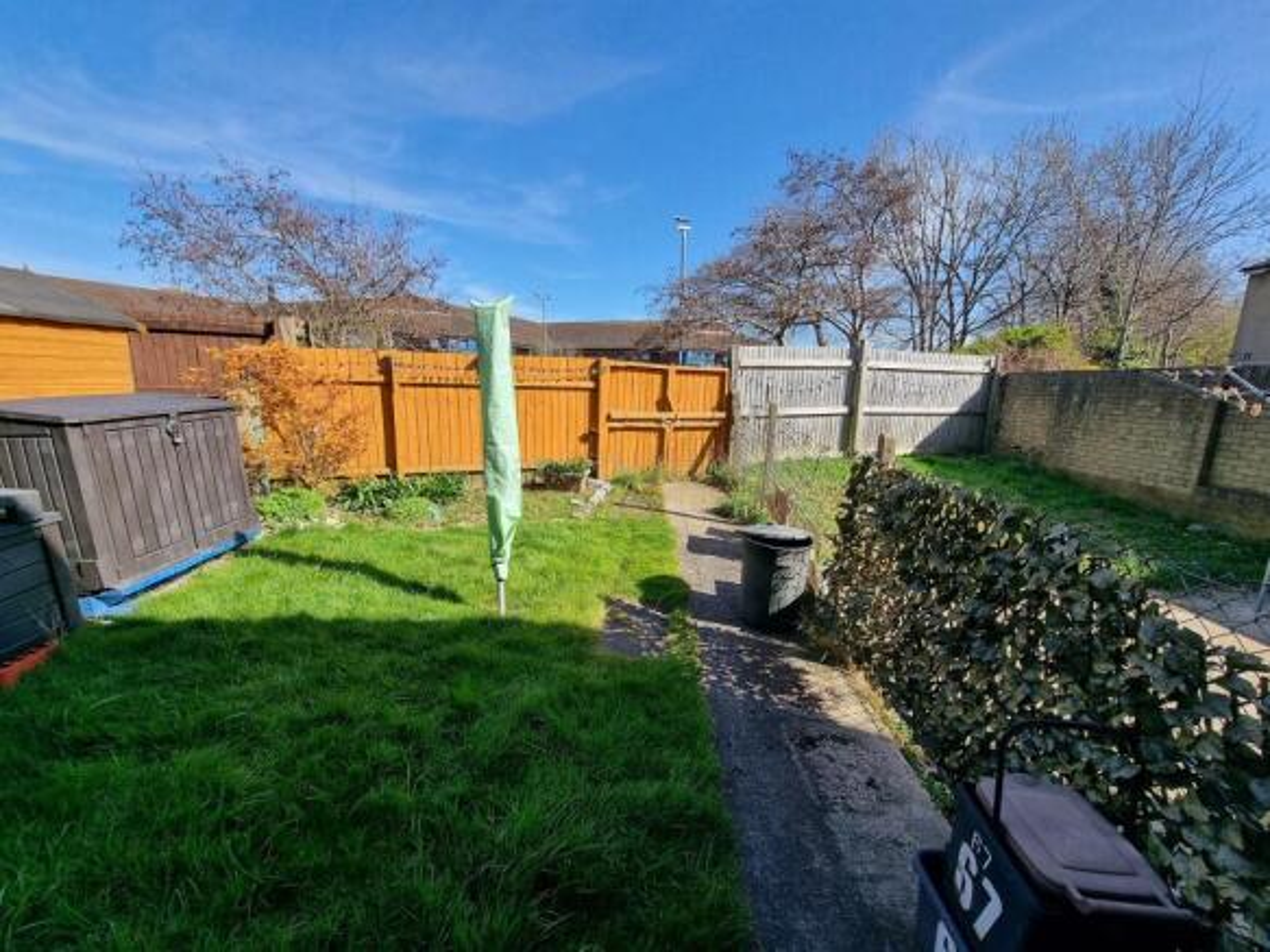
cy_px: 476
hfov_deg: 106.2
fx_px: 477
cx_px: 635
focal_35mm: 13
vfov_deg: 89.9
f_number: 2.2
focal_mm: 2.2
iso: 50
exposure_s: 1/910
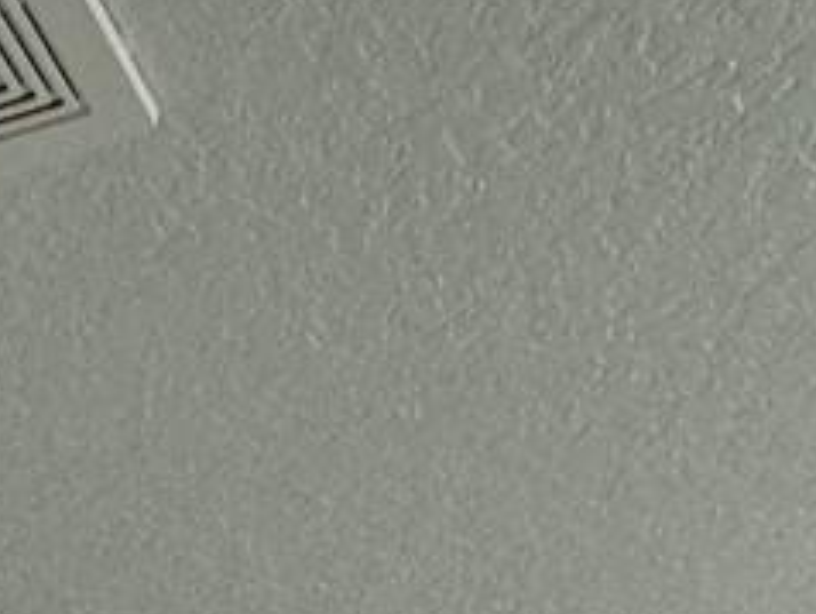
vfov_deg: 10.6
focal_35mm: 94
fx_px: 2218
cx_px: 3
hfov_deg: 20.2
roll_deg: +0.4
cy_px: 1873
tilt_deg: -6.6
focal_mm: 2.22
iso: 160
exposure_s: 1/120
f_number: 2.2
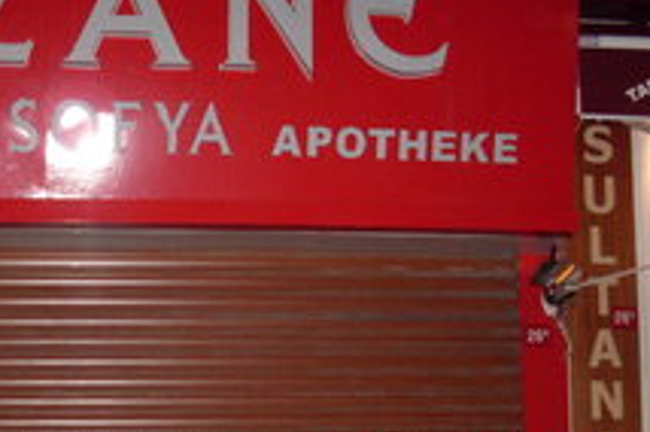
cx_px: 185
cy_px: 423
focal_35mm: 74
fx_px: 1334
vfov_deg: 18.0
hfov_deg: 27.1
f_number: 2.8
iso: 200
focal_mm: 6.3
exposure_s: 1/45
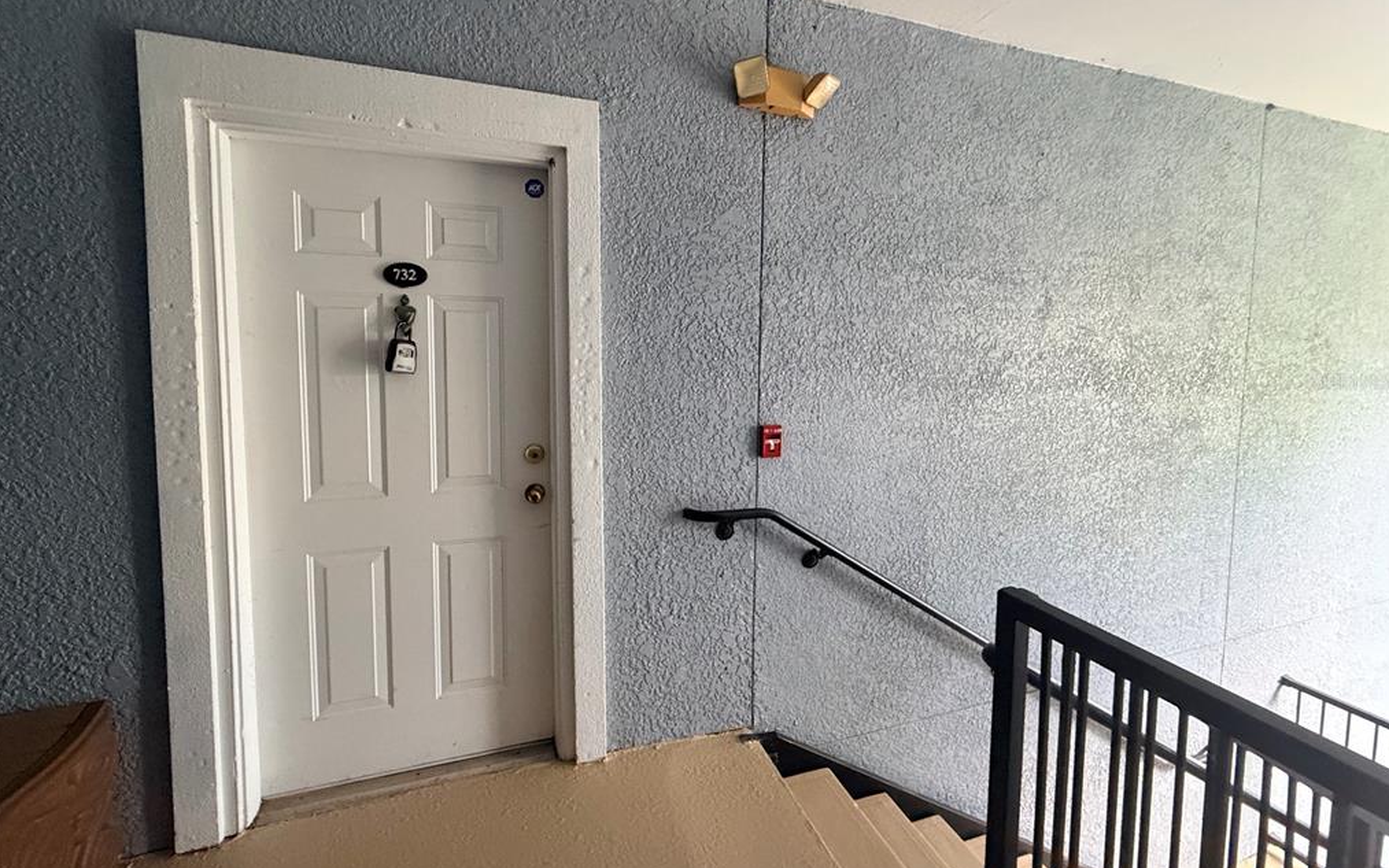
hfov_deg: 101.5
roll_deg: +0.6
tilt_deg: -3.0
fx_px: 568
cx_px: 694
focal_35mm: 15
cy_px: 381
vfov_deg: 74.5
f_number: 2.2
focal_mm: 2.22
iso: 500
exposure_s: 1/60
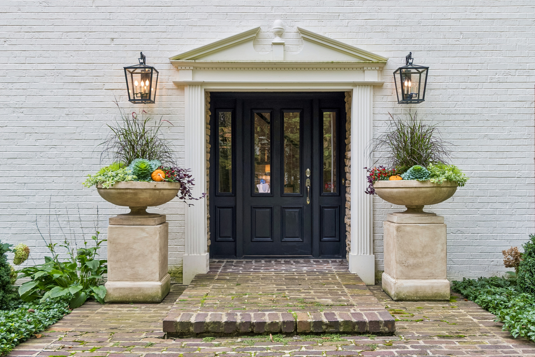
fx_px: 565
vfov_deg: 35.0
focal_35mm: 38
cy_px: 188
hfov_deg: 50.7
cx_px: 257
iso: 250
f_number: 8
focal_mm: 24
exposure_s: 1/125
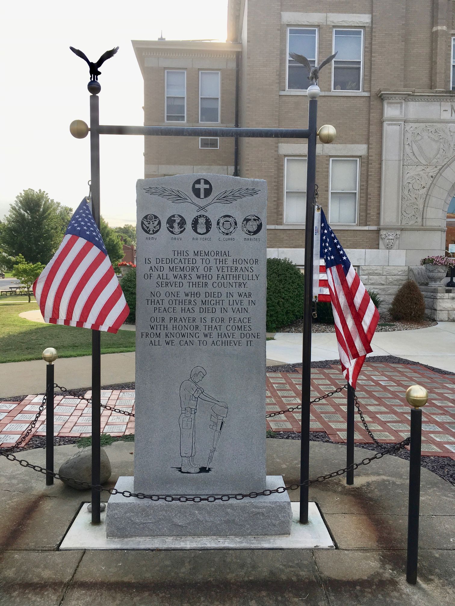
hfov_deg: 48.2
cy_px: 303
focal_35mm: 29
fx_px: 508
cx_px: 228
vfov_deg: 61.7
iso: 25
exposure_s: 1/1131
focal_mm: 4.15
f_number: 2.2
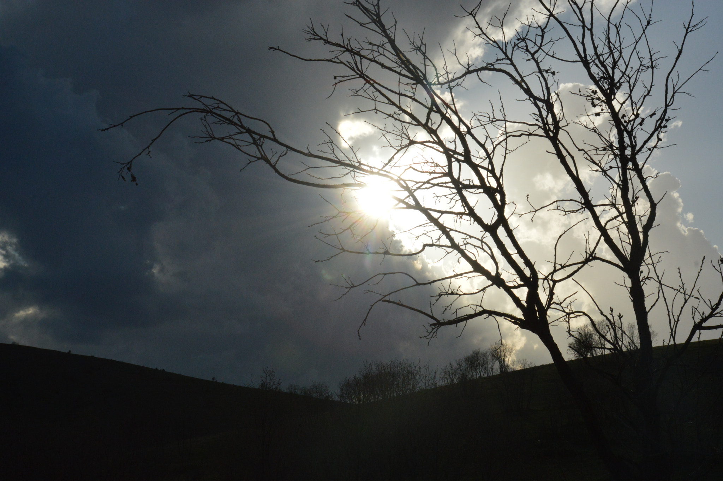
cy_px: 240
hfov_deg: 26.0
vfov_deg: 17.5
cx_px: 362
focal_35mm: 78
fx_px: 1565
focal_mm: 52
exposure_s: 1/2000
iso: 800
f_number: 18
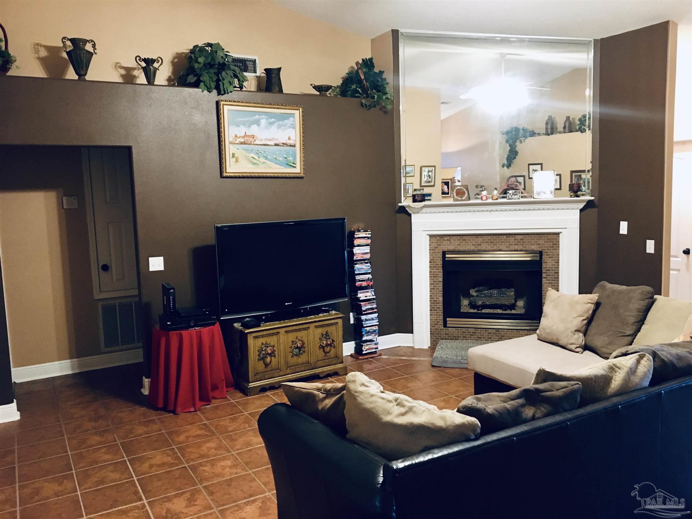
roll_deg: +0.8
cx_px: 346
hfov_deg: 61.7
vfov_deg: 48.2
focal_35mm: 29
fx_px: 580
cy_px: 260
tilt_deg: -6.6
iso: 200
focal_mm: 4.15
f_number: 2.2
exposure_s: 1/15
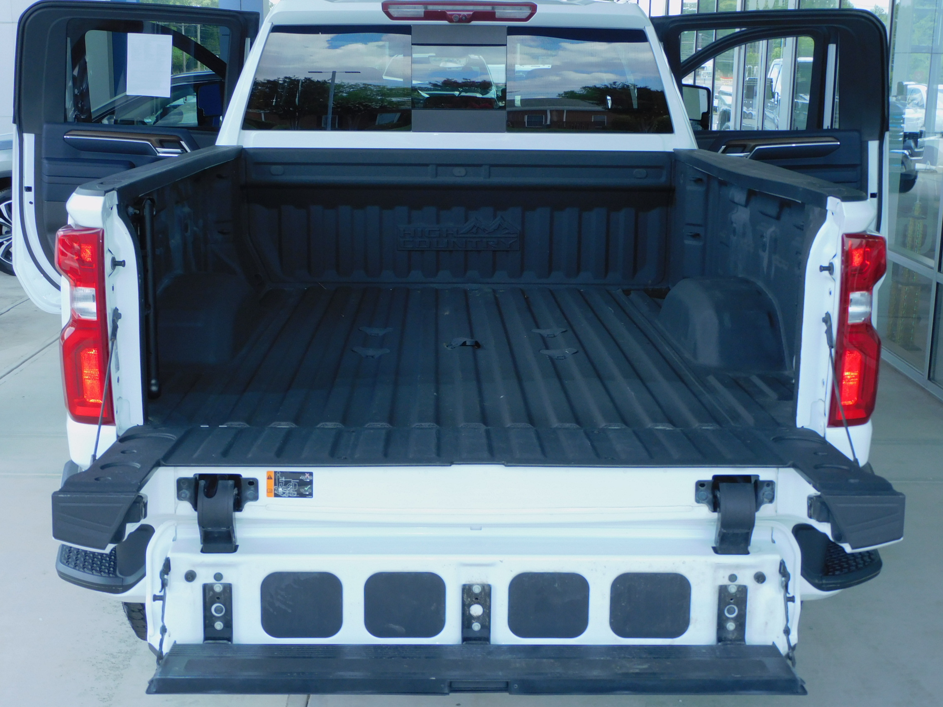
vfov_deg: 29.1
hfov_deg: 38.2
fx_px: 1362
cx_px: 472
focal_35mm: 50
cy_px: 354
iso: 125
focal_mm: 9
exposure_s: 1/125
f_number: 4
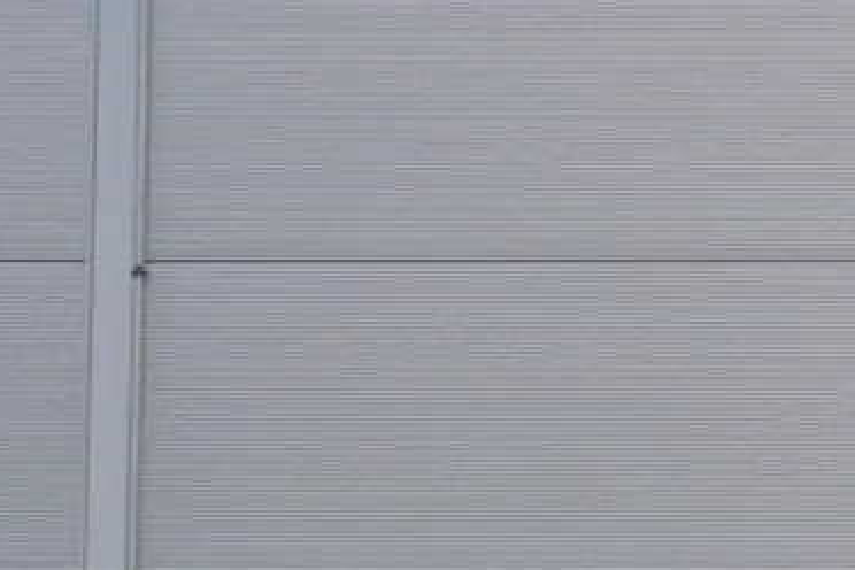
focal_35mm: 237
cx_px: 1719
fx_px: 5639
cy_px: 1630
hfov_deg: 8.2
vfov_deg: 5.5
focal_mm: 23
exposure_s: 1/125
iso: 100
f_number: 3.5
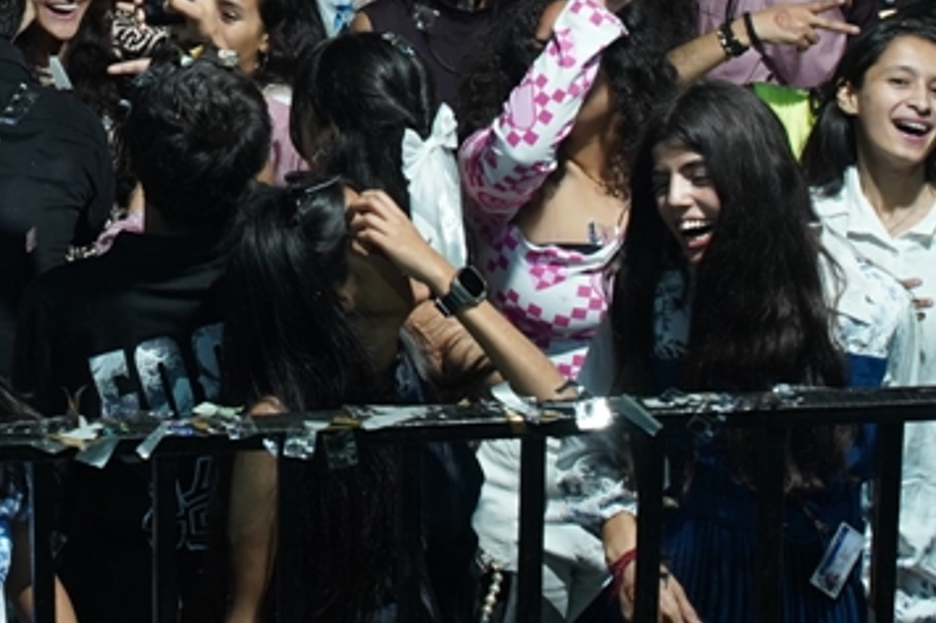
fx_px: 3066
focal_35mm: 118
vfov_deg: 11.3
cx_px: -58
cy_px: -213
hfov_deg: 16.9
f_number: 6.3
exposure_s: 1/160
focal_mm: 35
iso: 1000
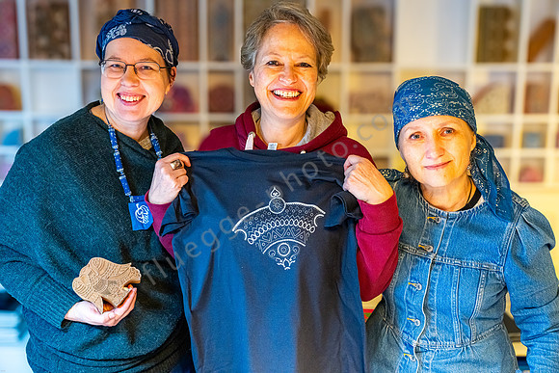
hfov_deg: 45.4
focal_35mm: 43
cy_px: 186
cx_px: 280
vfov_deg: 31.2
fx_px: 668
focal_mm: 43
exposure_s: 1/80
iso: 5000
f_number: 4.5
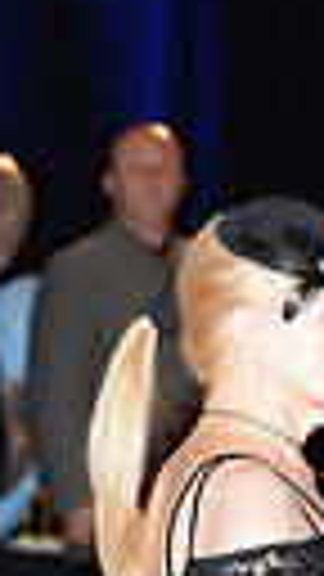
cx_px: 529
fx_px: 7392
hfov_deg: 2.5
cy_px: 806
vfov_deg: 4.4
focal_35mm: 484
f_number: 5
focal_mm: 102
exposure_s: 1/200
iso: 1250
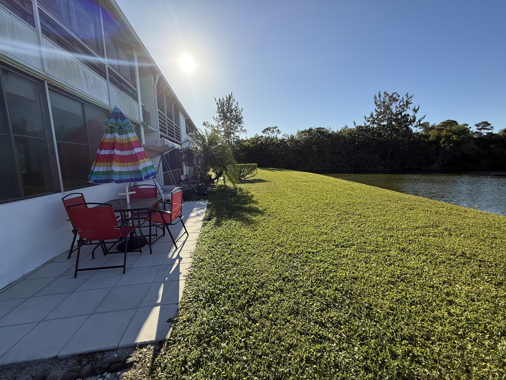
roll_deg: +1.0
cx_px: 253
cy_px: 190
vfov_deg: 85.7
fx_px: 205
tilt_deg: -8.2
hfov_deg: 102.1
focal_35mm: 14
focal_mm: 2.22
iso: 64
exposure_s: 1/2024
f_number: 2.2
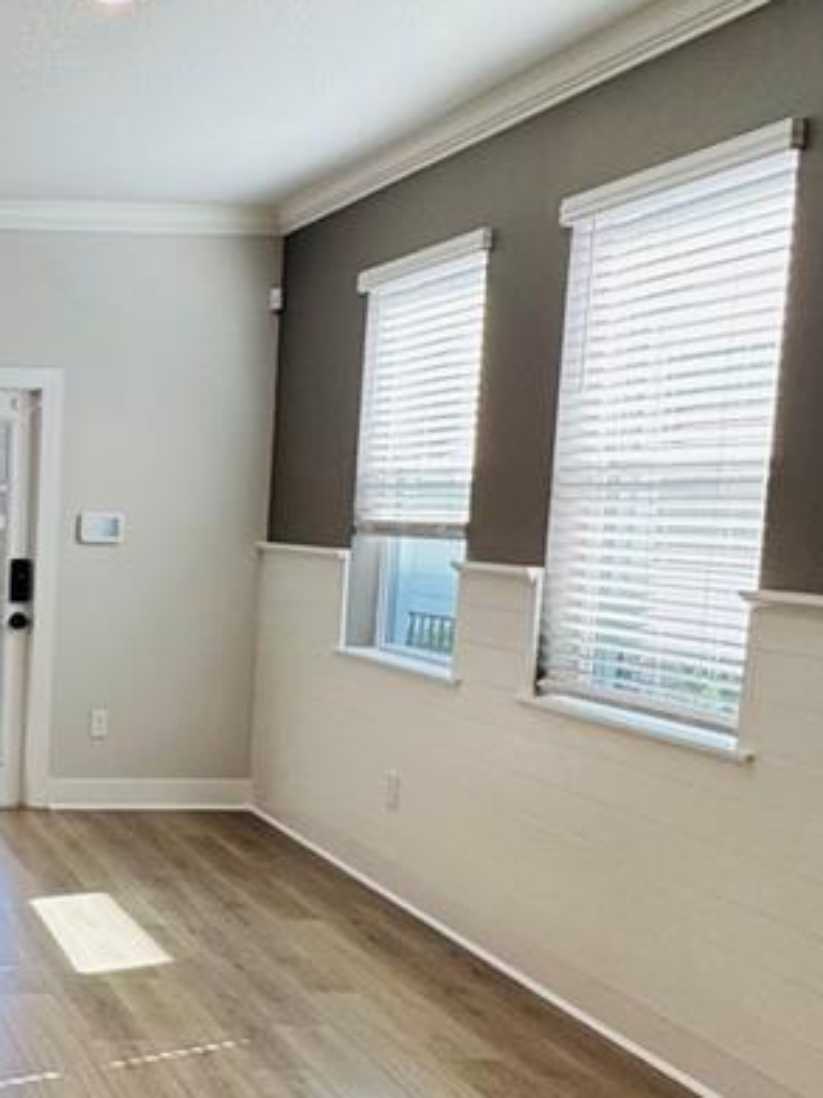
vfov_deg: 43.7
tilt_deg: -7.0
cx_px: -222
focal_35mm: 43
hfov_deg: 28.2
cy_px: 635
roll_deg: -1.1
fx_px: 1364
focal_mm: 2.22
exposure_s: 1/120
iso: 64
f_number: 2.2
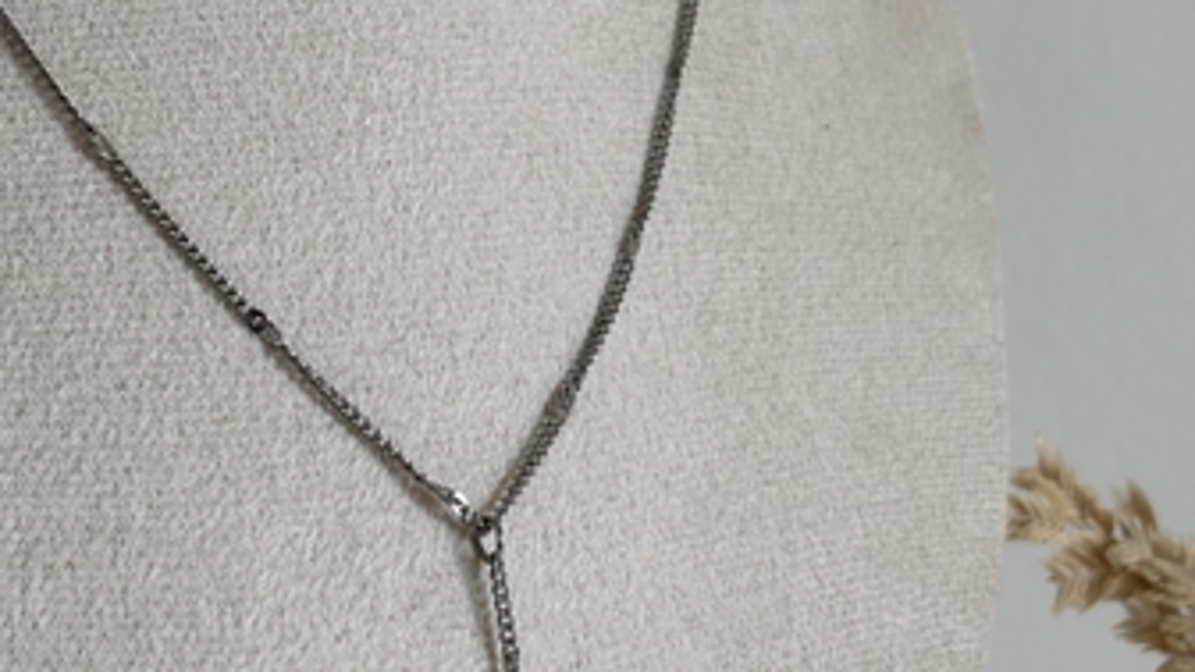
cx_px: 541
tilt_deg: +0.7
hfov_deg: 23.7
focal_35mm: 90
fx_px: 2852
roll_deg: -1.5
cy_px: 208
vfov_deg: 13.4
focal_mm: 5.96
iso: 32
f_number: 1.6
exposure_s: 1/247
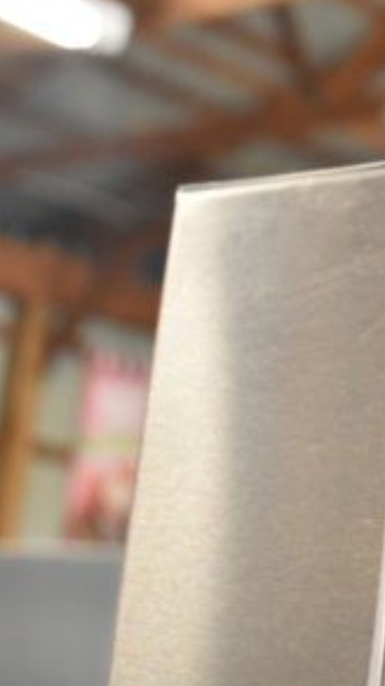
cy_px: 236
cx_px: 711
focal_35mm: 95
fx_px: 1728
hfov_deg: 11.7
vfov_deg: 22.4
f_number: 4.2
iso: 2500
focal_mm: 29
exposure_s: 1/50
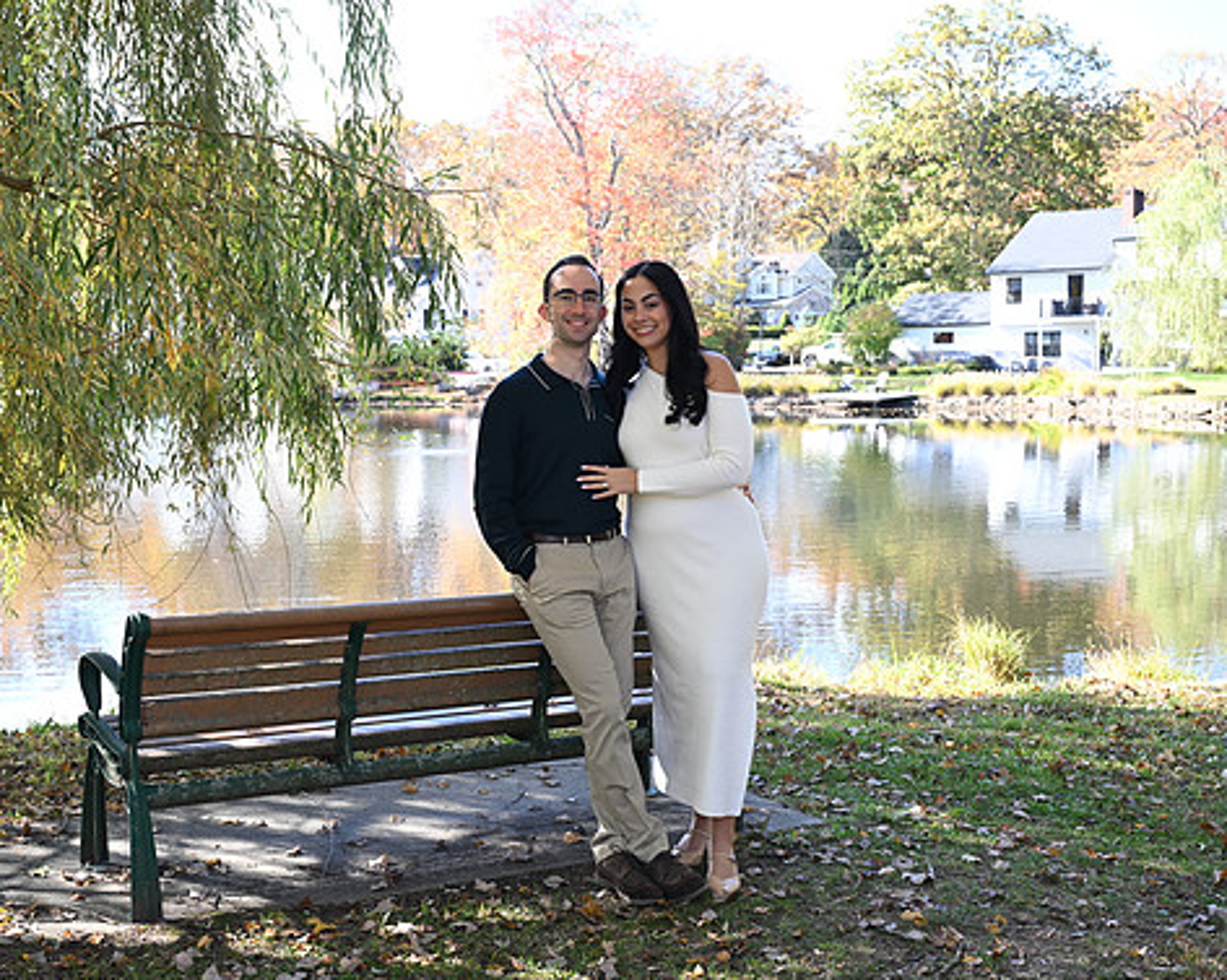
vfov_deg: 33.4
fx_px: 1633
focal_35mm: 45
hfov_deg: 41.1
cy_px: 498
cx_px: 538
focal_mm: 39
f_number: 5.6
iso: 200
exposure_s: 1/100
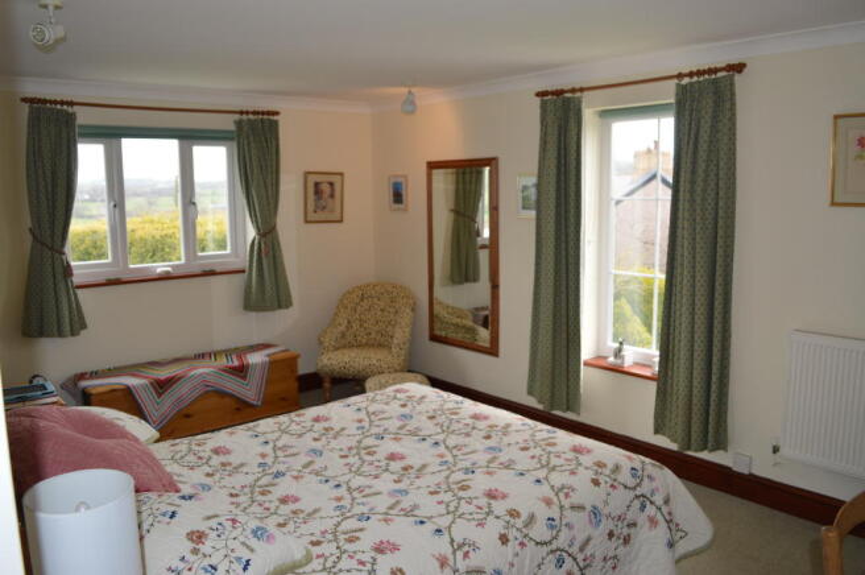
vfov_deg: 47.8
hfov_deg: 67.4
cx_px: 432
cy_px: 288
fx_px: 648
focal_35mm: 27
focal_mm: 18
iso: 100
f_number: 4
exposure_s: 1/60
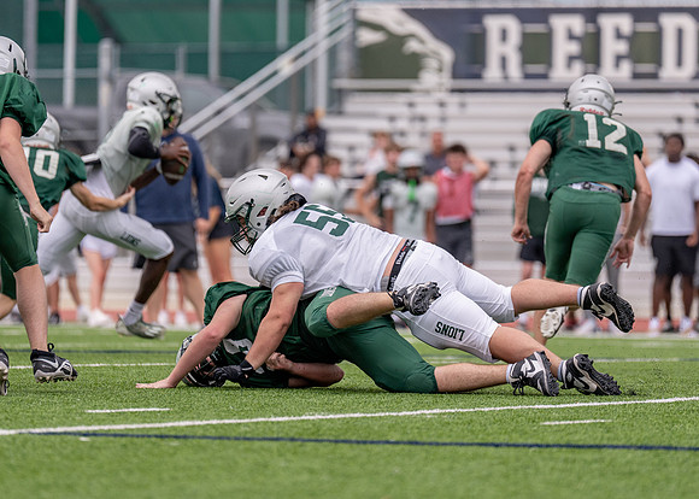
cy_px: 184
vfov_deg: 4.8
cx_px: 378
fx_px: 5993
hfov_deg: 6.7
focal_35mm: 302
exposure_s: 1/3200
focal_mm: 200
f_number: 2.8
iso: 320
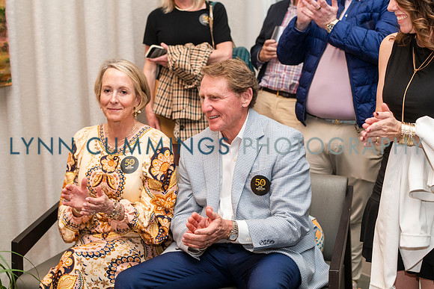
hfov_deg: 34.4
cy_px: 144
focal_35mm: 58
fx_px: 702
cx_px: 217
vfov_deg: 23.3
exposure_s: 1/125
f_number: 4
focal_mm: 58
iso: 1250
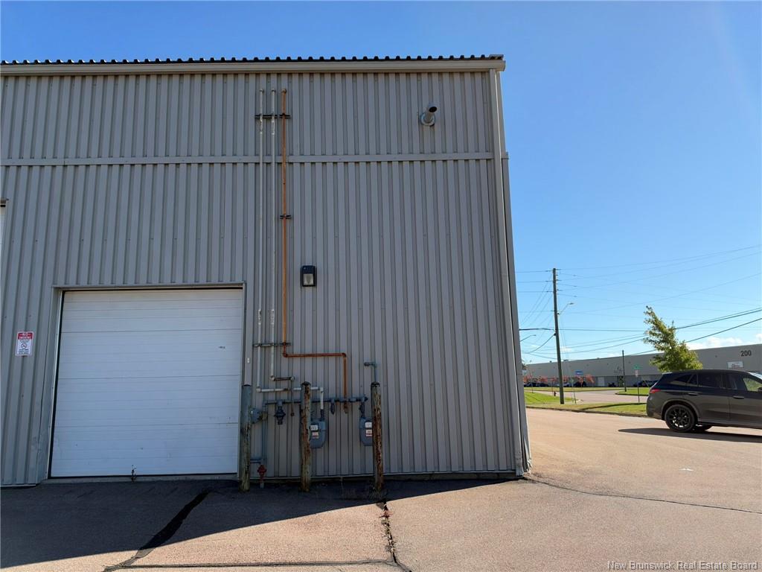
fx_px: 528
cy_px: 286
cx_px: 381
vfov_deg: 56.8
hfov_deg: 71.6
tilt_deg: +10.2
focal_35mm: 24
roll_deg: +1.7
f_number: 1.8
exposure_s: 1/3226
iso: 64
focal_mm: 6.93
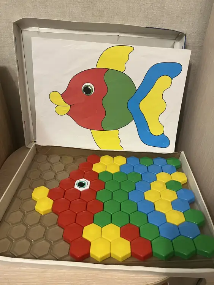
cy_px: 142
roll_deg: -2.0
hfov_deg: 53.1
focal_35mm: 26
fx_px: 214
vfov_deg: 67.3
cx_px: 107
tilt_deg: -35.2
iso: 500
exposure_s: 1/60
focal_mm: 5.1
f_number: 1.6
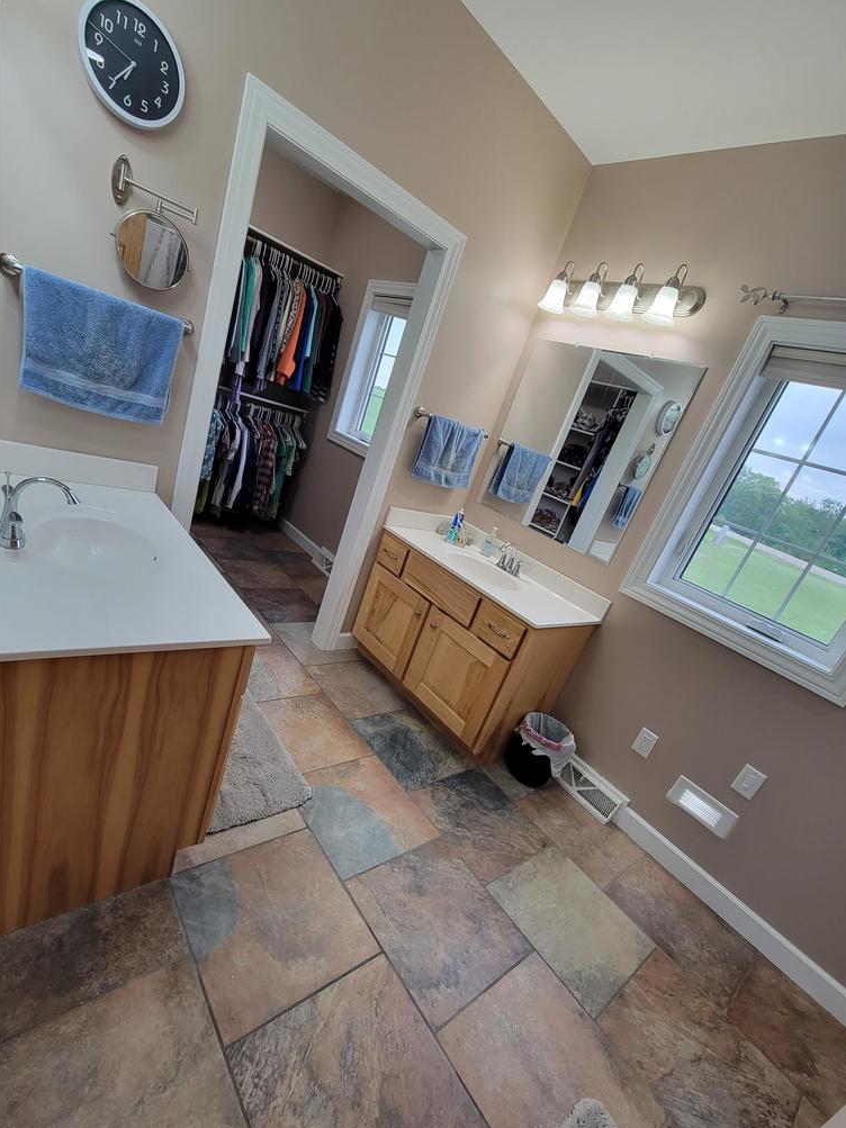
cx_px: 417
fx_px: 456
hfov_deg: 85.7
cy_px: 588
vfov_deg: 102.0
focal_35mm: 14
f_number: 2.2
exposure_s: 1/60
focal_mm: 2.2
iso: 125
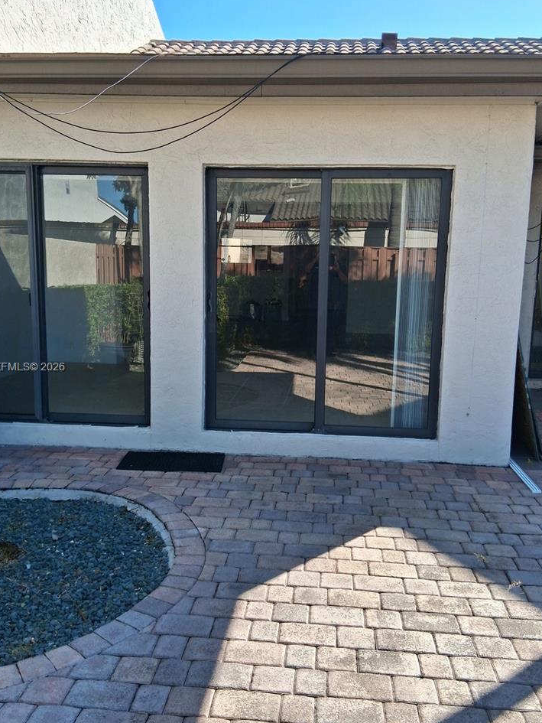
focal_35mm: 33
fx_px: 689
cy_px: 368
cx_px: 268
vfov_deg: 55.3
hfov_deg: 43.0
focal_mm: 3.98
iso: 25
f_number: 1.8
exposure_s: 1/518
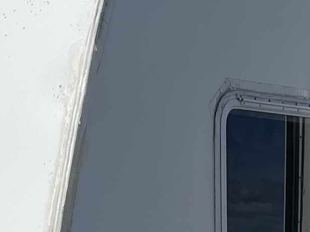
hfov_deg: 11.5
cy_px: 444
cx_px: 92
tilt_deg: -3.0
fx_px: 1532
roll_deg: -0.2
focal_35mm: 171
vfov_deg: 8.3
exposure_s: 1/7299
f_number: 1.6
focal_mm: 4.2
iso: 32
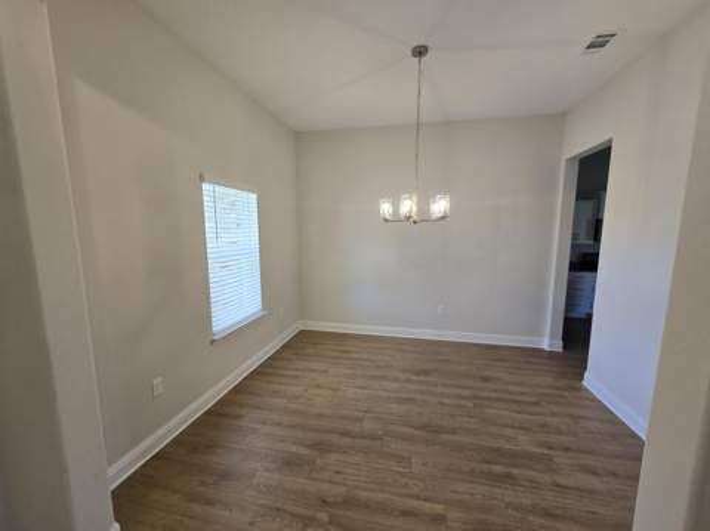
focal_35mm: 13
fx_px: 266
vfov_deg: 89.8
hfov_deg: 106.2
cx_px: 355
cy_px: 266
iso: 80
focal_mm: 2.2
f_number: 2.2
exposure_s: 1/60
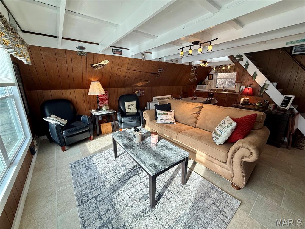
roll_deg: +0.5
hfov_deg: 102.1
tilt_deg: -13.7
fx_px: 123
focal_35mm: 14
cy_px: 114
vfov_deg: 85.7
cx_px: 152
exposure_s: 1/120
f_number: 2.2
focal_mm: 2.22
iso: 100
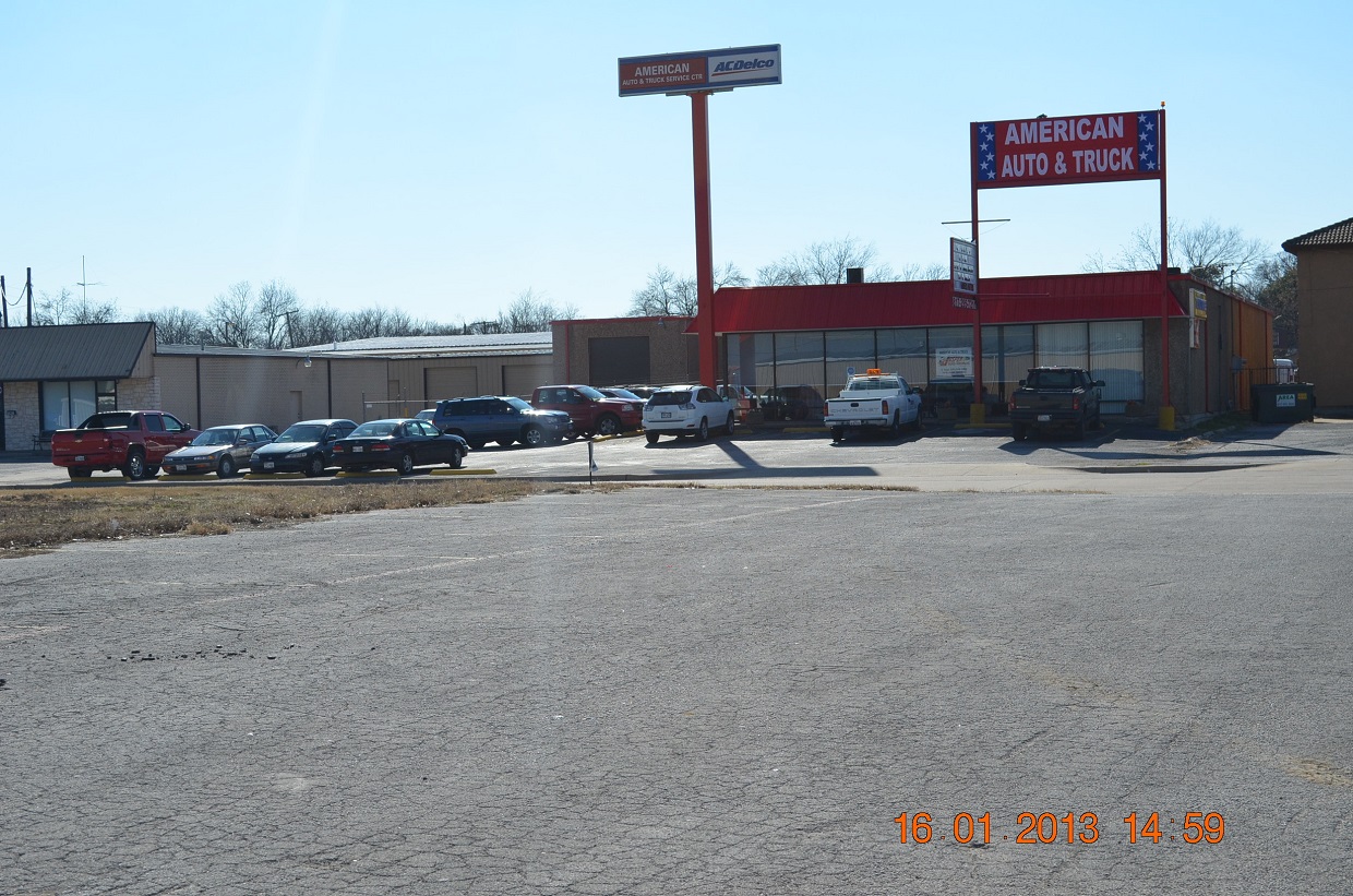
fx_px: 2138
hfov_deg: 35.1
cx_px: 676
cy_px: 448
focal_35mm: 57
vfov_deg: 23.7
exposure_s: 1/2000
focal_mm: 38
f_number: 8
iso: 400
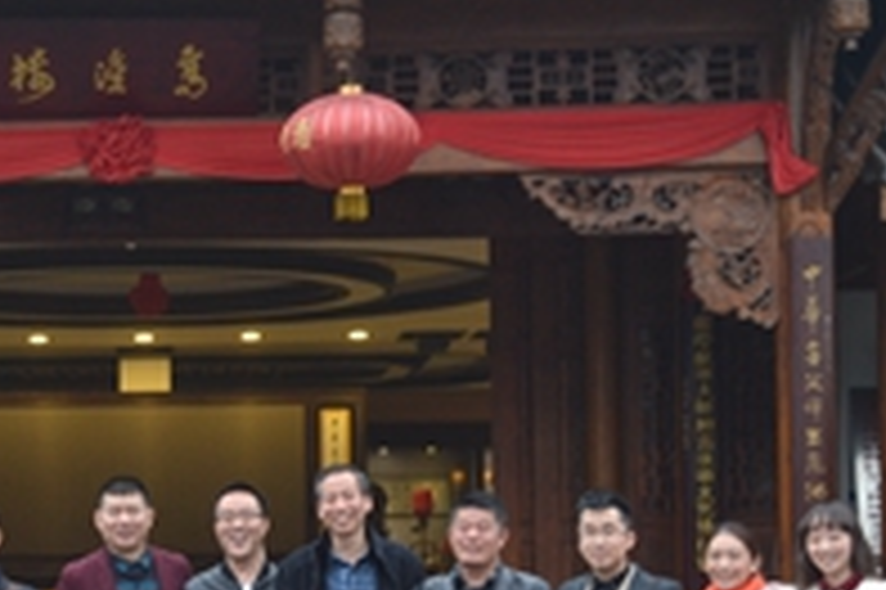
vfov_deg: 13.7
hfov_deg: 20.3
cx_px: 108
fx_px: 2434
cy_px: 484
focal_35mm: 99
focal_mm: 26
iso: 450
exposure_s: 1/15
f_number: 4.2
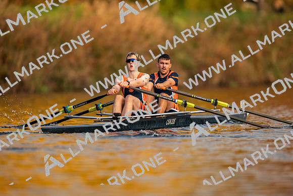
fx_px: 4884
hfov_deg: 3.4
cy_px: 98
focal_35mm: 600
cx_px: 146
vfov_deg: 2.3
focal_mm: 600
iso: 3200
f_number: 4
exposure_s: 1/2500
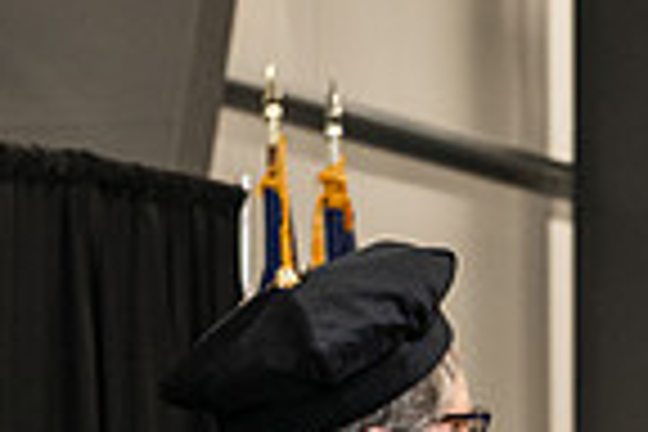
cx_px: 670
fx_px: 4770
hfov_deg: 7.7
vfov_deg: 5.2
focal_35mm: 265
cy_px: 565
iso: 2500
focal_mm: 66
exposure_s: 1/200
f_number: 5
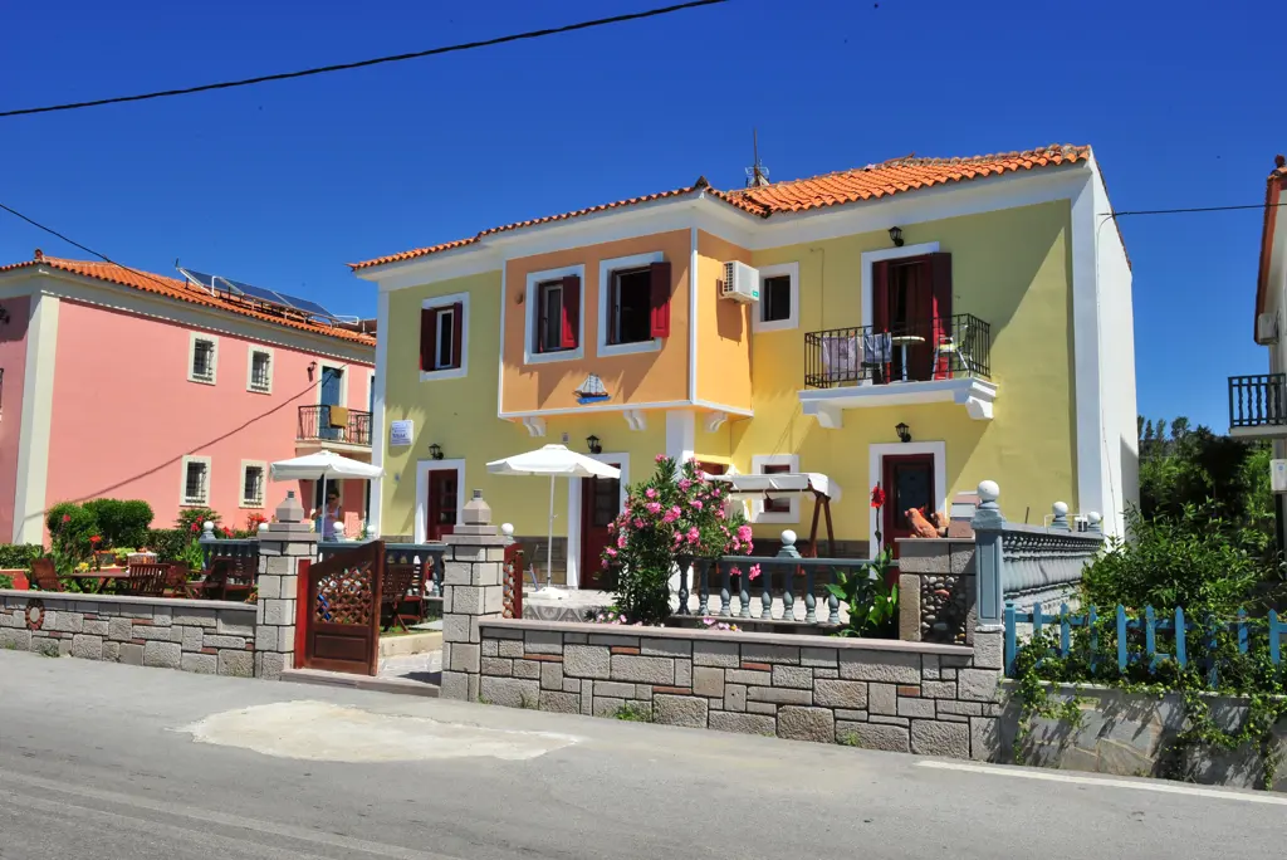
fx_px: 1037
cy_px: 430
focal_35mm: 29
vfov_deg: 45.0
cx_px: 644
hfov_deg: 63.6
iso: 200
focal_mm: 29
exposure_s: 1/100
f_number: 22
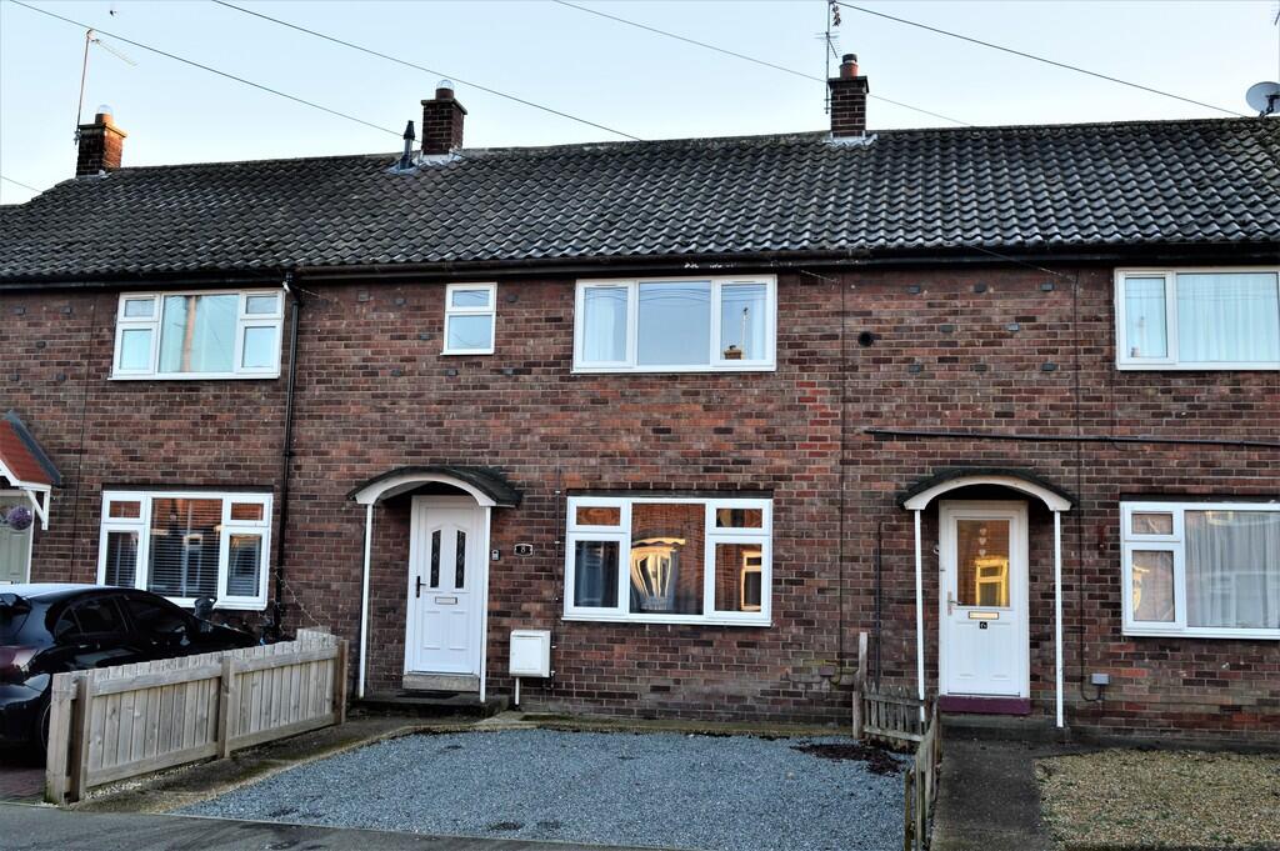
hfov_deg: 53.2
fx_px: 1279
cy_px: 426
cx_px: 640
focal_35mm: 36
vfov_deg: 36.8
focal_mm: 24
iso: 400
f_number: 8
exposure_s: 1/80
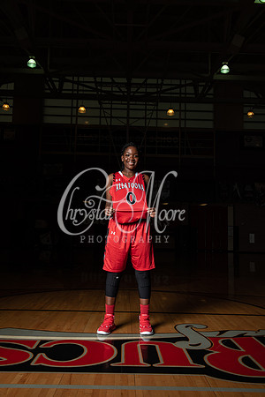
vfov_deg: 55.8
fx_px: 375
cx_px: 132
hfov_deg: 38.9
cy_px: 198
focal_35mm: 34
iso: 320
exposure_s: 1/200
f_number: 14
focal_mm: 34
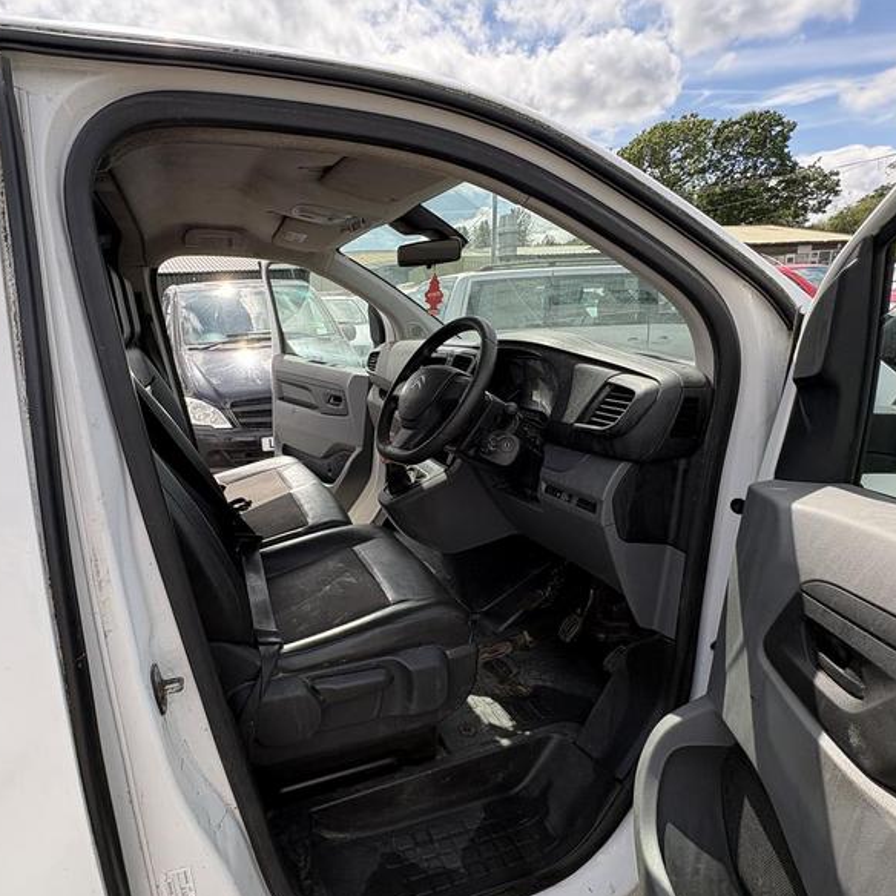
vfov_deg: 77.7
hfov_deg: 76.5
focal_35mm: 19
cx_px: 345
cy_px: 463
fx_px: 556
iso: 40
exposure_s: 1/492
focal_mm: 2.22
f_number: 2.2
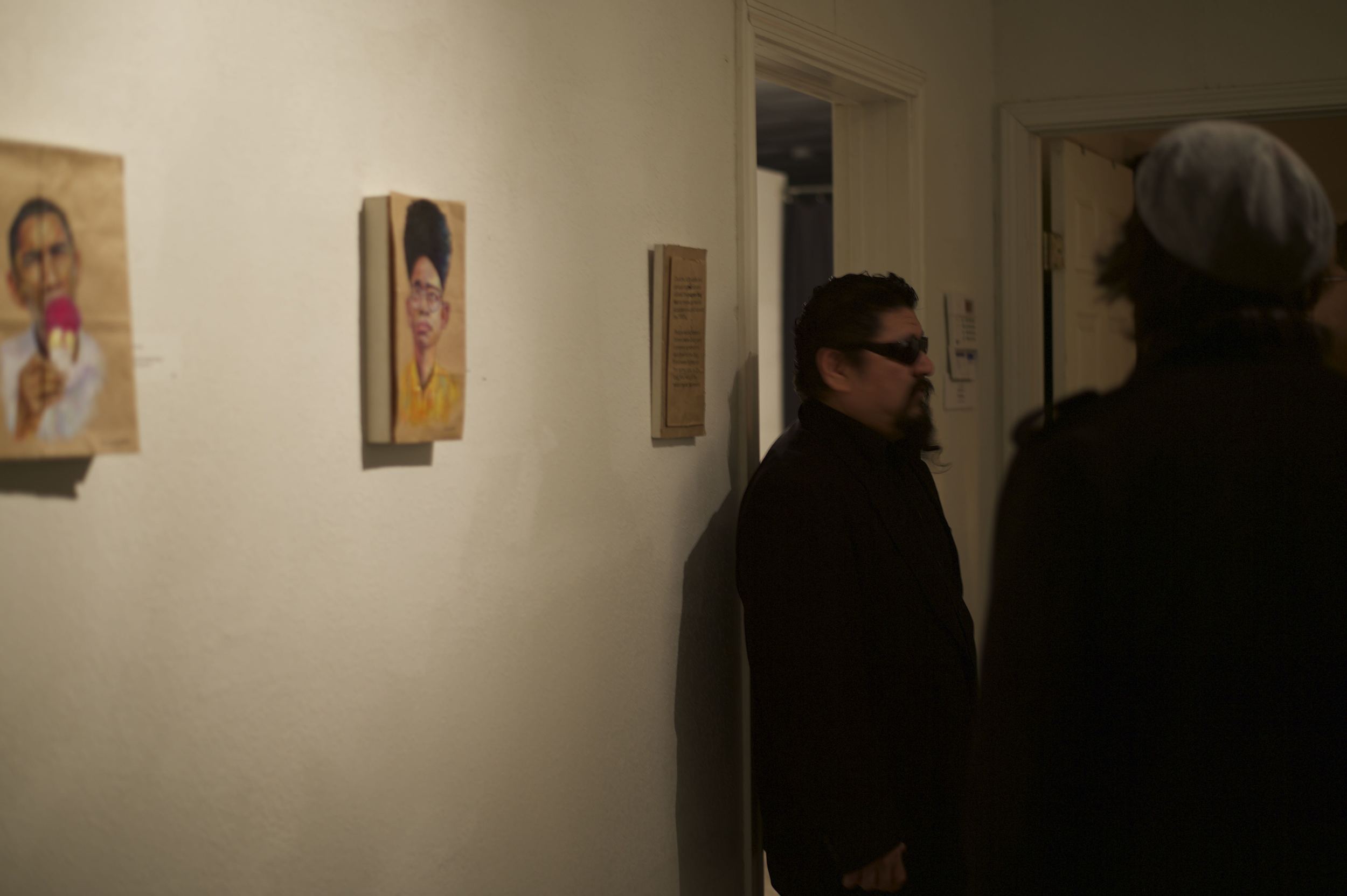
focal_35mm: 50
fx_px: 1870
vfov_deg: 27.0
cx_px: 674
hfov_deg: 39.6
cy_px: 448
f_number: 2
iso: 100
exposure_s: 1/15
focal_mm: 50
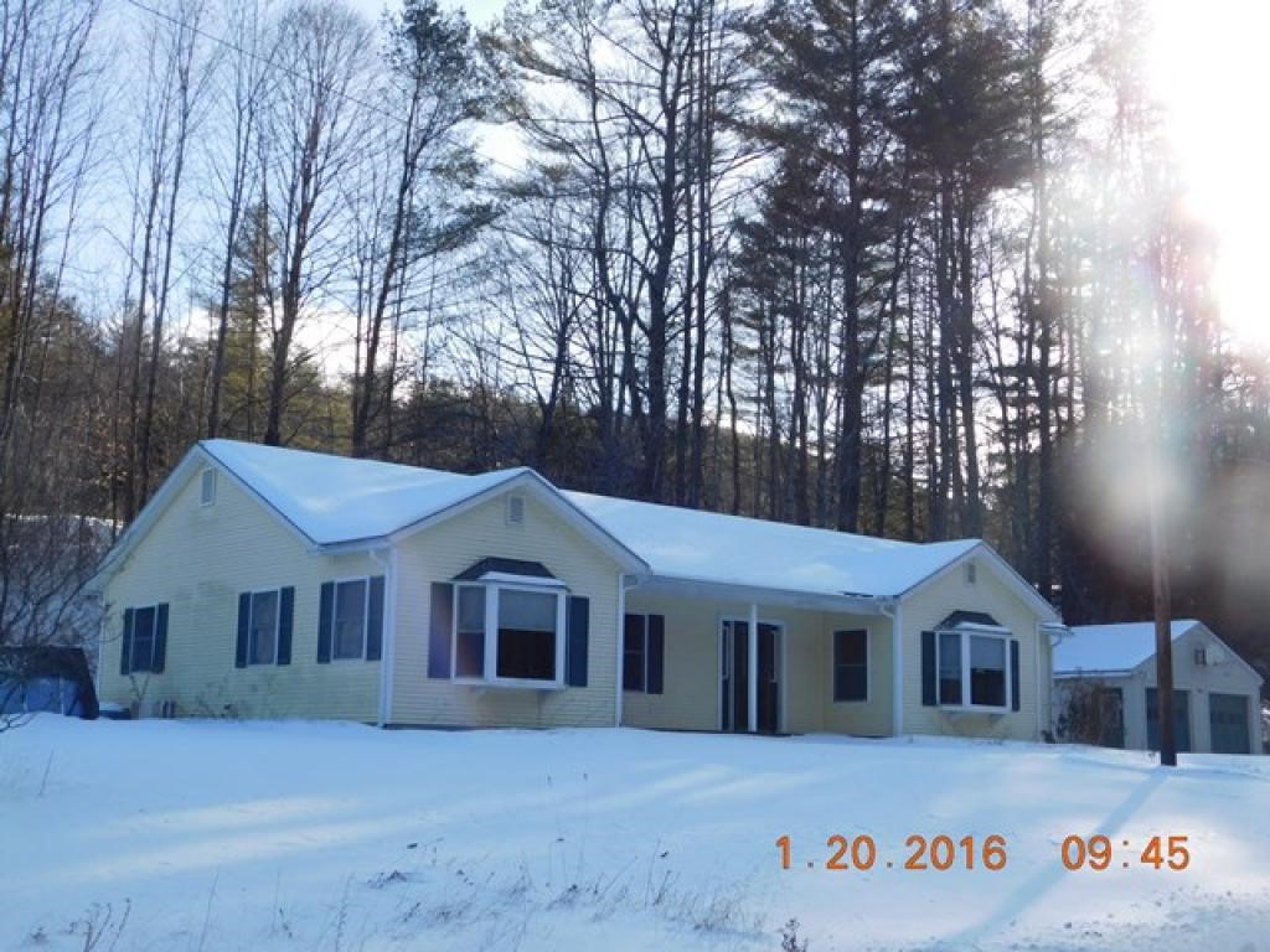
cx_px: 635
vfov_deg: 32.2
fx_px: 1651
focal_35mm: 45
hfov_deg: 42.1
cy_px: 476
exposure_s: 1/640
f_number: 3.7
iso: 125
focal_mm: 8
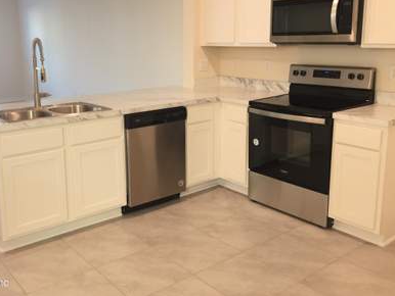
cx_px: 159
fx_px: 411
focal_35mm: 36
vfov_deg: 39.5
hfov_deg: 51.0
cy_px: 115
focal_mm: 4.15
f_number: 2.2
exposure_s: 1/30
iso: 80
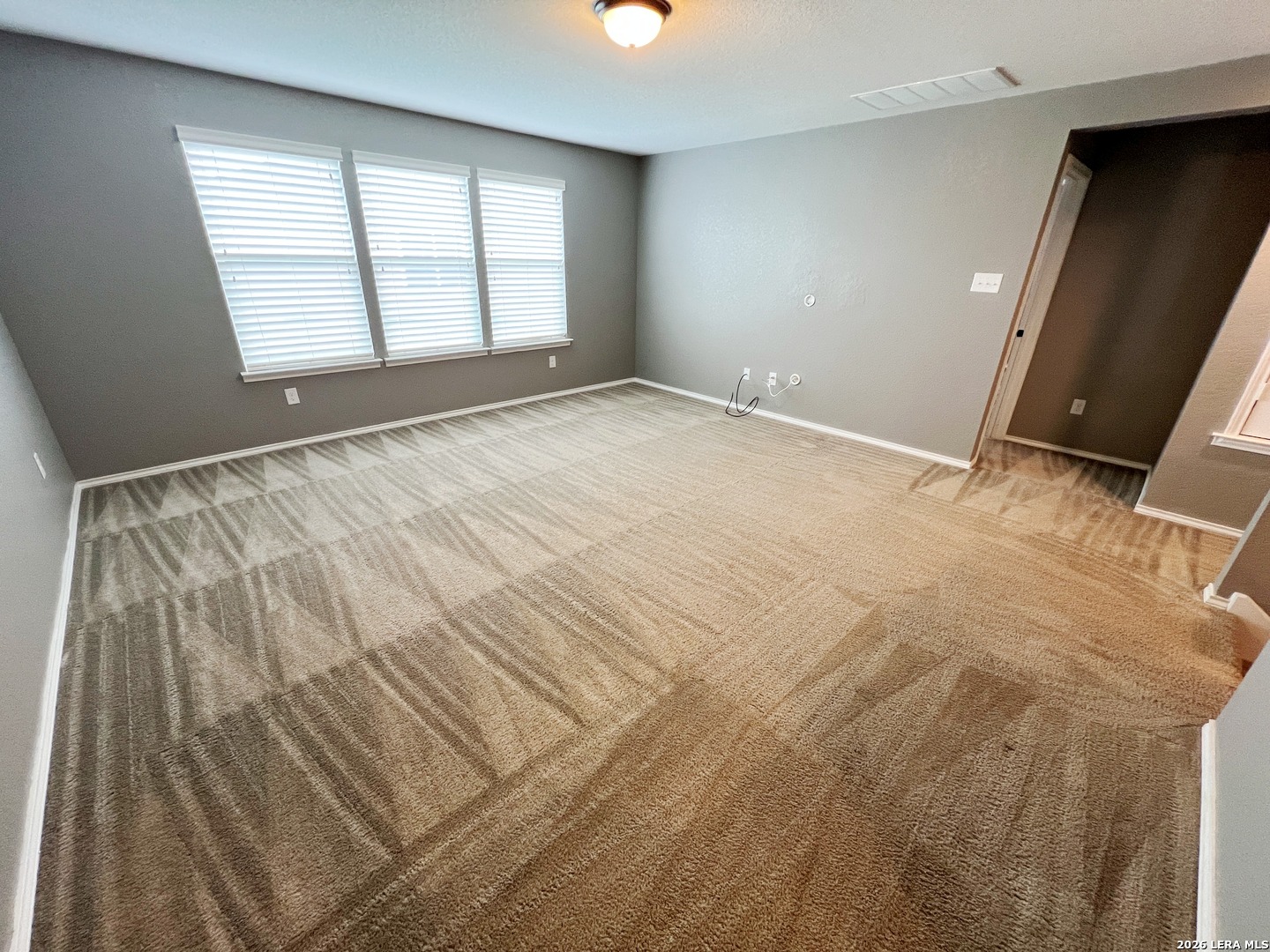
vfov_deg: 89.9
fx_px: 477
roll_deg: -1.8
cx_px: 635
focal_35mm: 13
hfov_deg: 106.2
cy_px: 476
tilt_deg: -24.3
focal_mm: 1.57
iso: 250
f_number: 1.8
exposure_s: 1/60
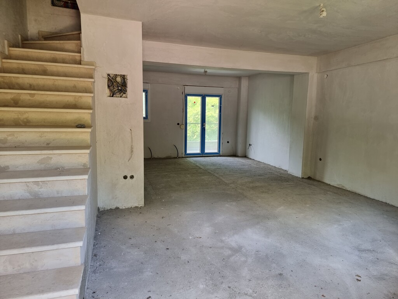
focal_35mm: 24
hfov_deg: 71.6
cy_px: 150
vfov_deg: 56.8
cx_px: 199
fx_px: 276
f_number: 1.8
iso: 125
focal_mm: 6.7
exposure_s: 1/120
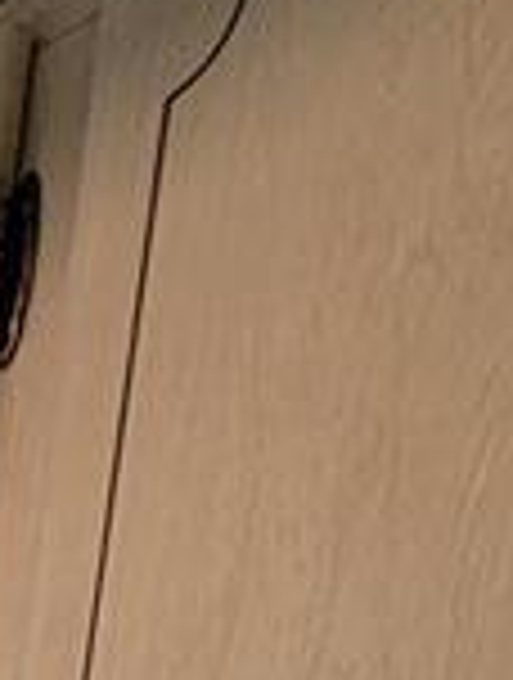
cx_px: -909
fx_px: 2027
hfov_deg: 10.9
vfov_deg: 10.8
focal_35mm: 103
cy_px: 2130
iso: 64
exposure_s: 1/120
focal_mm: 2.2
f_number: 2.2
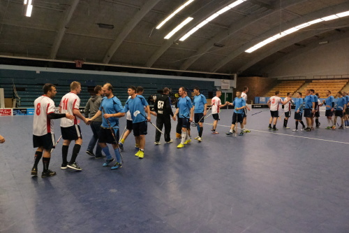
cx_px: 174
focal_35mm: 27
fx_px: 262
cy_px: 116
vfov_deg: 47.9
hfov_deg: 67.4
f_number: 9
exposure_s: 1/320
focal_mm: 18
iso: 25600
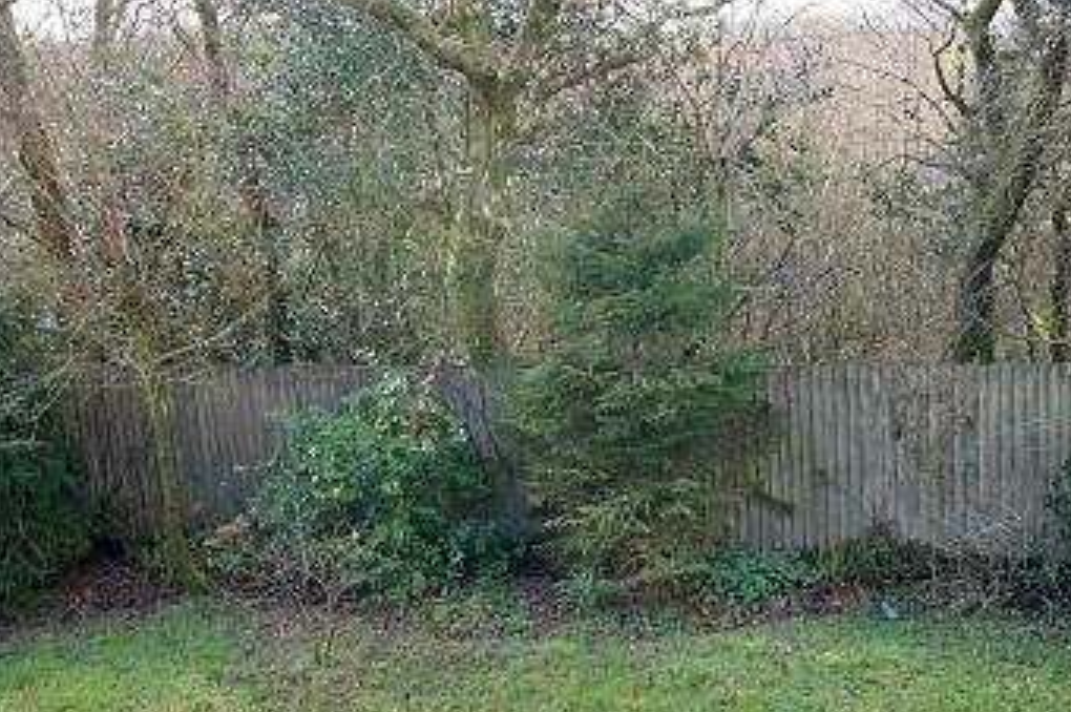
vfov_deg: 25.5
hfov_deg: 37.1
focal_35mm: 53
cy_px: 359
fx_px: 1575
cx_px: 731
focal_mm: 20
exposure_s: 1/60
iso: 100
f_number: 3.5
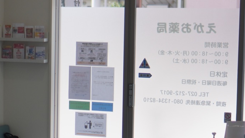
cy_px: 100
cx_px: 43
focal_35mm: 127
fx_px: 826
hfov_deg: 16.7
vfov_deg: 9.5
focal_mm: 35
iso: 100
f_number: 1.8
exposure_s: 1/1600
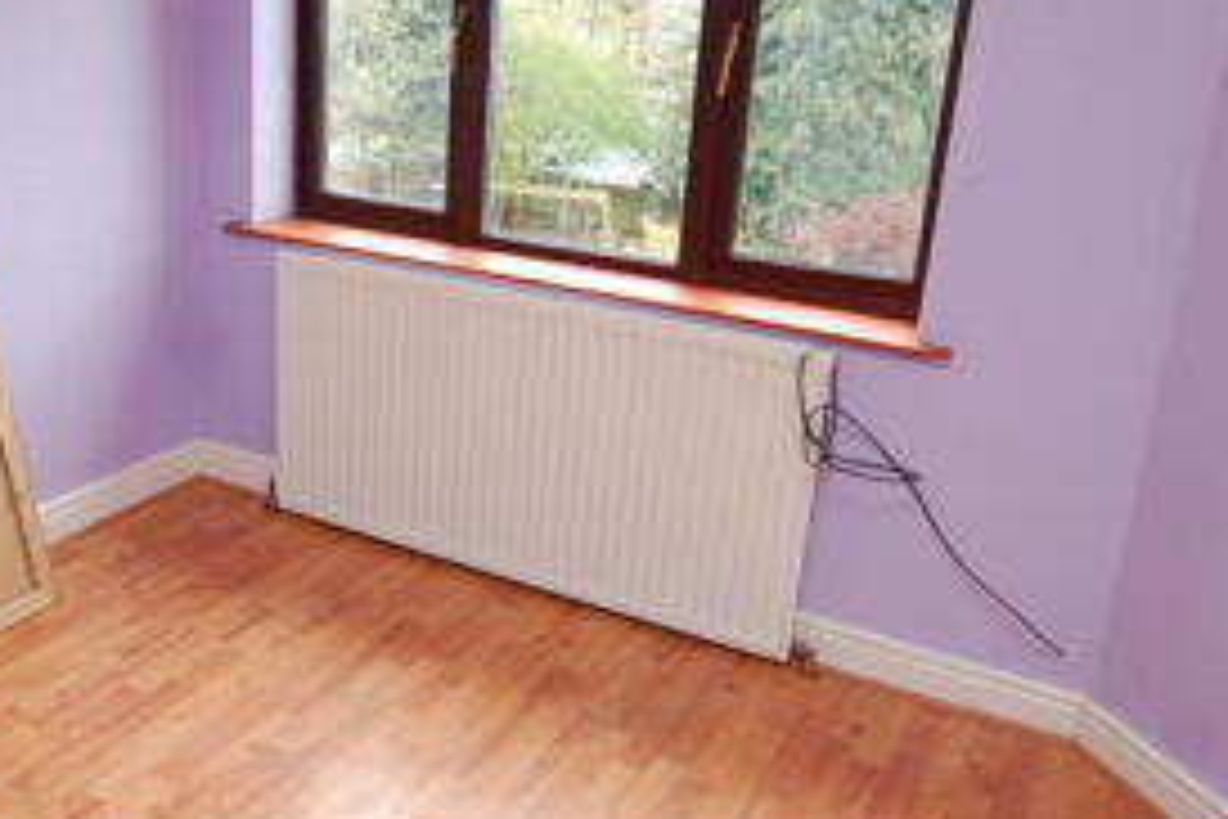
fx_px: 1228
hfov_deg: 52.1
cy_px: 387
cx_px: 409
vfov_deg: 36.9
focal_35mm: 36
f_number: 4.5
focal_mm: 10
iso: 400
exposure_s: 1/80
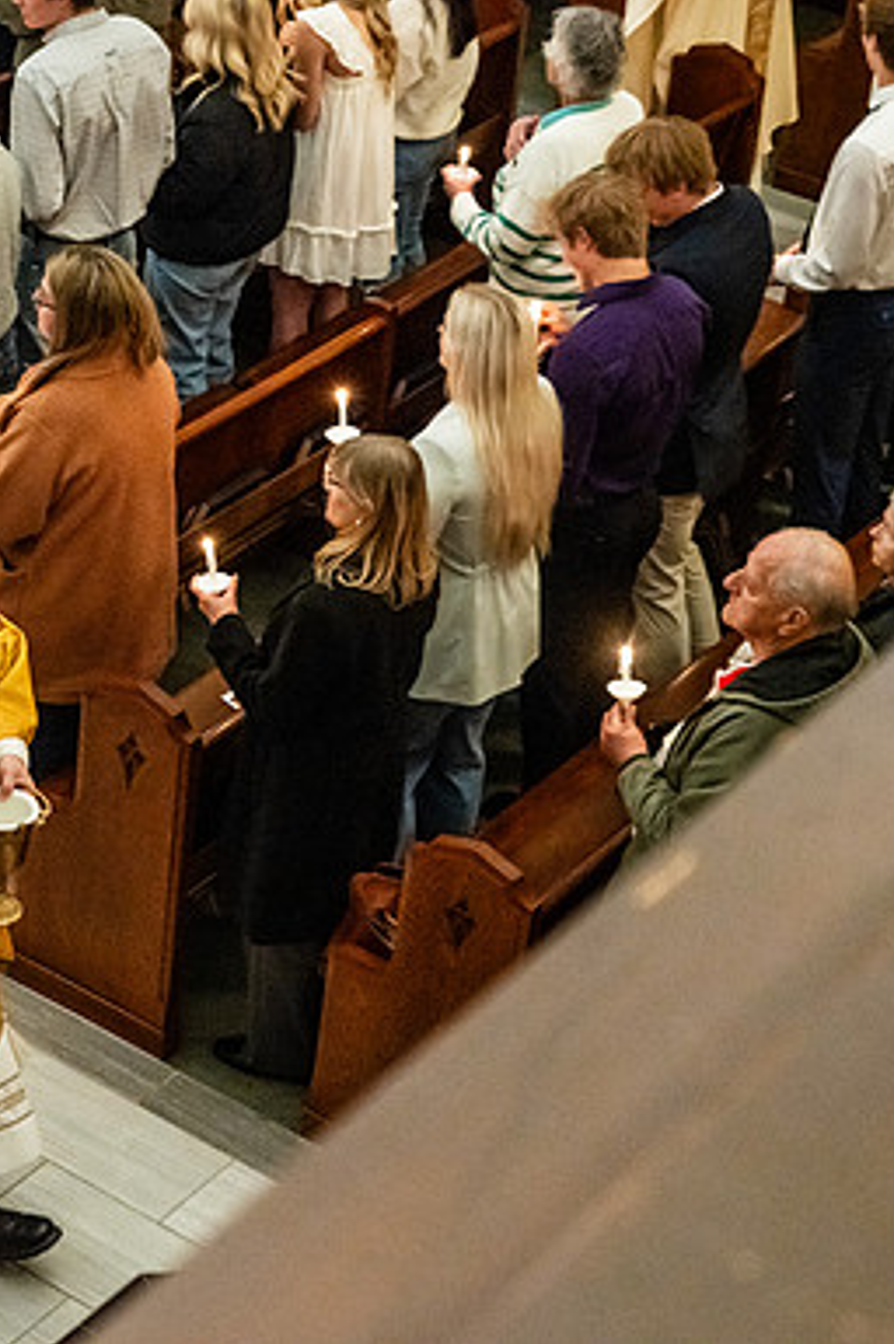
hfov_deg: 15.0
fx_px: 3321
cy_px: 672
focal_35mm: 89
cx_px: -28
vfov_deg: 22.9
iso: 5000
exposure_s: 1/60
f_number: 7.1
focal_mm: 59
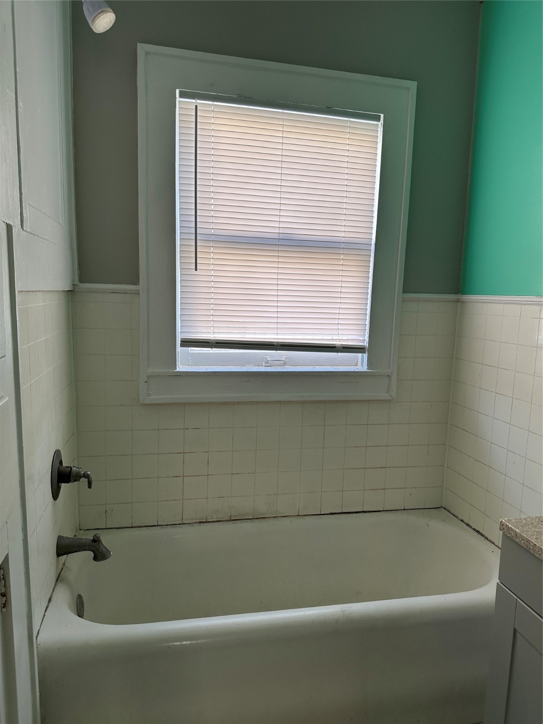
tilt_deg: -8.0
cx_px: 272
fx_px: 502
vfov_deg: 71.6
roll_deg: -1.7
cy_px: 362
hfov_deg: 56.8
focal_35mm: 24
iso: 100
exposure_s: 1/121
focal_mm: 6.86
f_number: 1.78
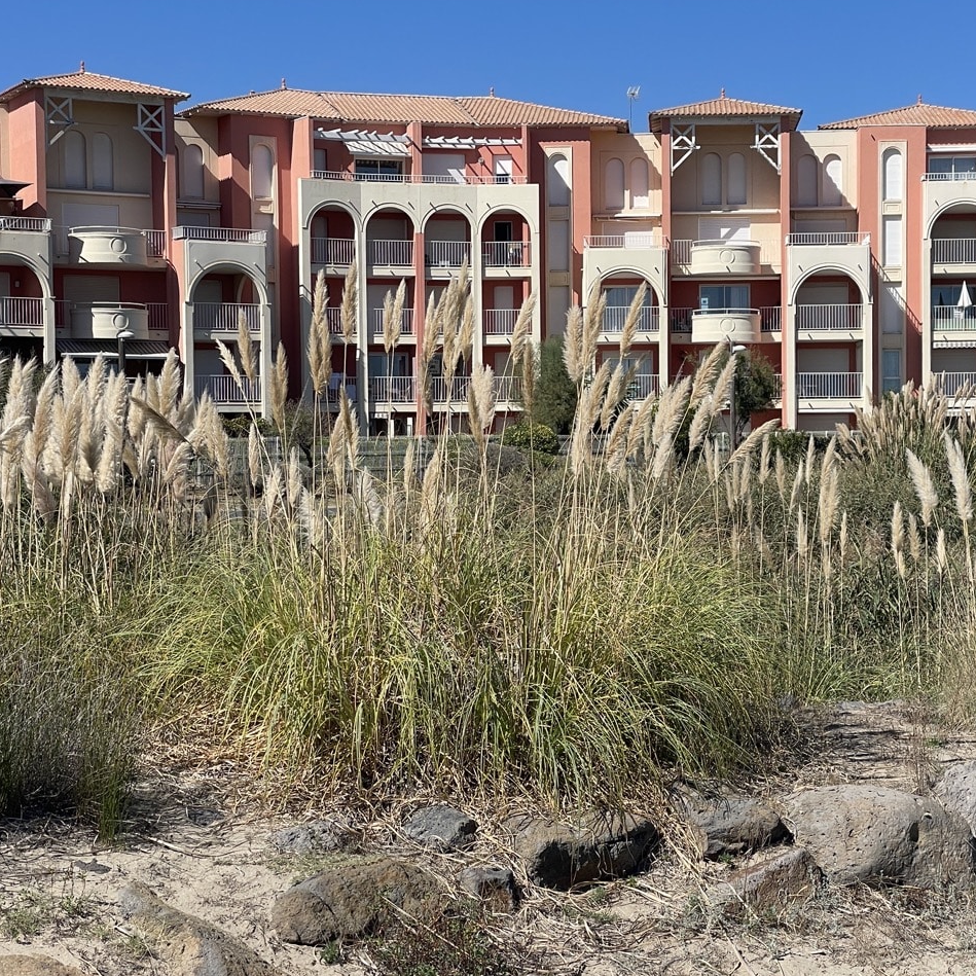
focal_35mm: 62
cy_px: 484
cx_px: 603
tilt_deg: -2.3
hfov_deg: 27.6
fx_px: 1978
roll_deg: -0.2
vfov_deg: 27.7
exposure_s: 1/2398
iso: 25
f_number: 2
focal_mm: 6
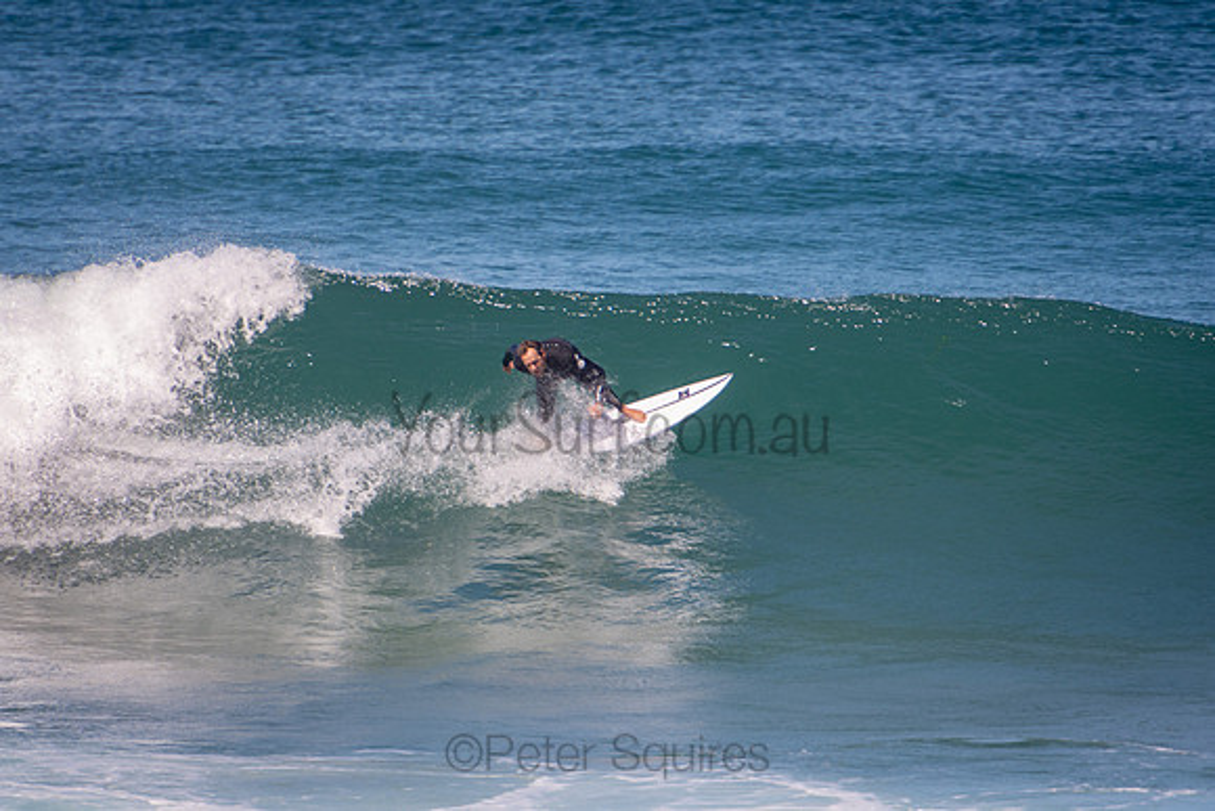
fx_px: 20254
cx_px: 608
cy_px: 406
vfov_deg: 2.3
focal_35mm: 600
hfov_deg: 3.4
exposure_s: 1/1250
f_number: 5.6
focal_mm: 400
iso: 250
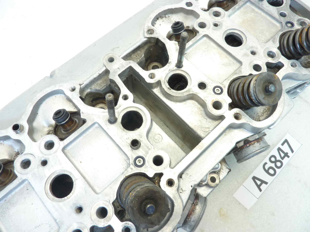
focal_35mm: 25
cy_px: 116
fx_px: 224
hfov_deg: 69.4
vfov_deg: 54.9
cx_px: 155
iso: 80
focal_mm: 4.1
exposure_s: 1/13
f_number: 3.3
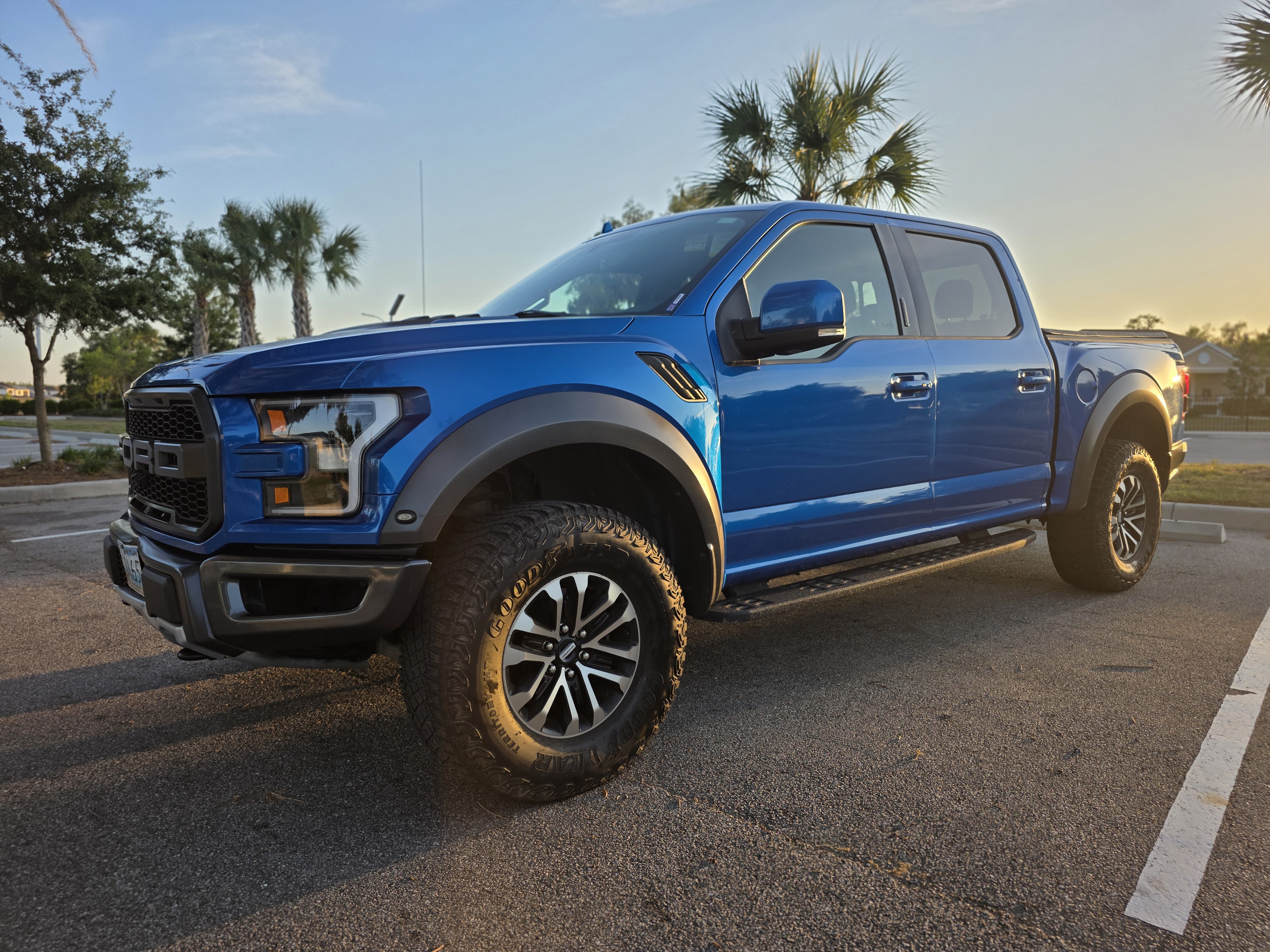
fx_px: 844
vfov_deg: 58.9
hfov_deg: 73.9
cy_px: 476
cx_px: 635
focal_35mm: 23
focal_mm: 6.3
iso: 80
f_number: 1.7
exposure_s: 1/1554
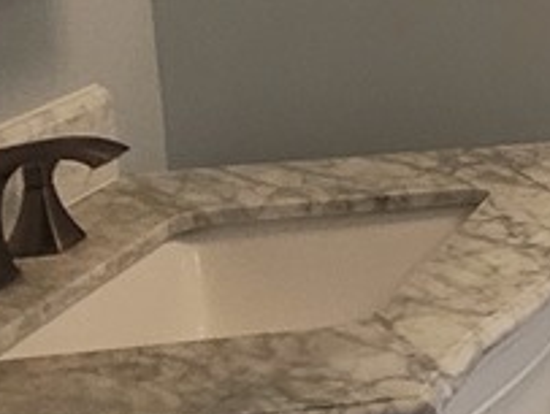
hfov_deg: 13.7
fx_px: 1464
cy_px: -119
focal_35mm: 92
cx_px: 1390
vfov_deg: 15.4
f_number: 2.2
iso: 125
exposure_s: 1/60
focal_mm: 1.74
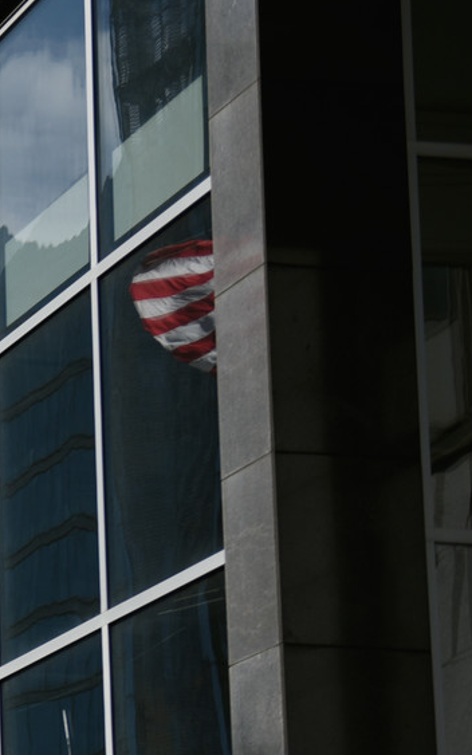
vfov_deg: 12.5
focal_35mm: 167
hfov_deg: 7.3
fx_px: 3436
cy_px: 649
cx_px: -703
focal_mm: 48
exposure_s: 1/4000
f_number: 2.8
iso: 125
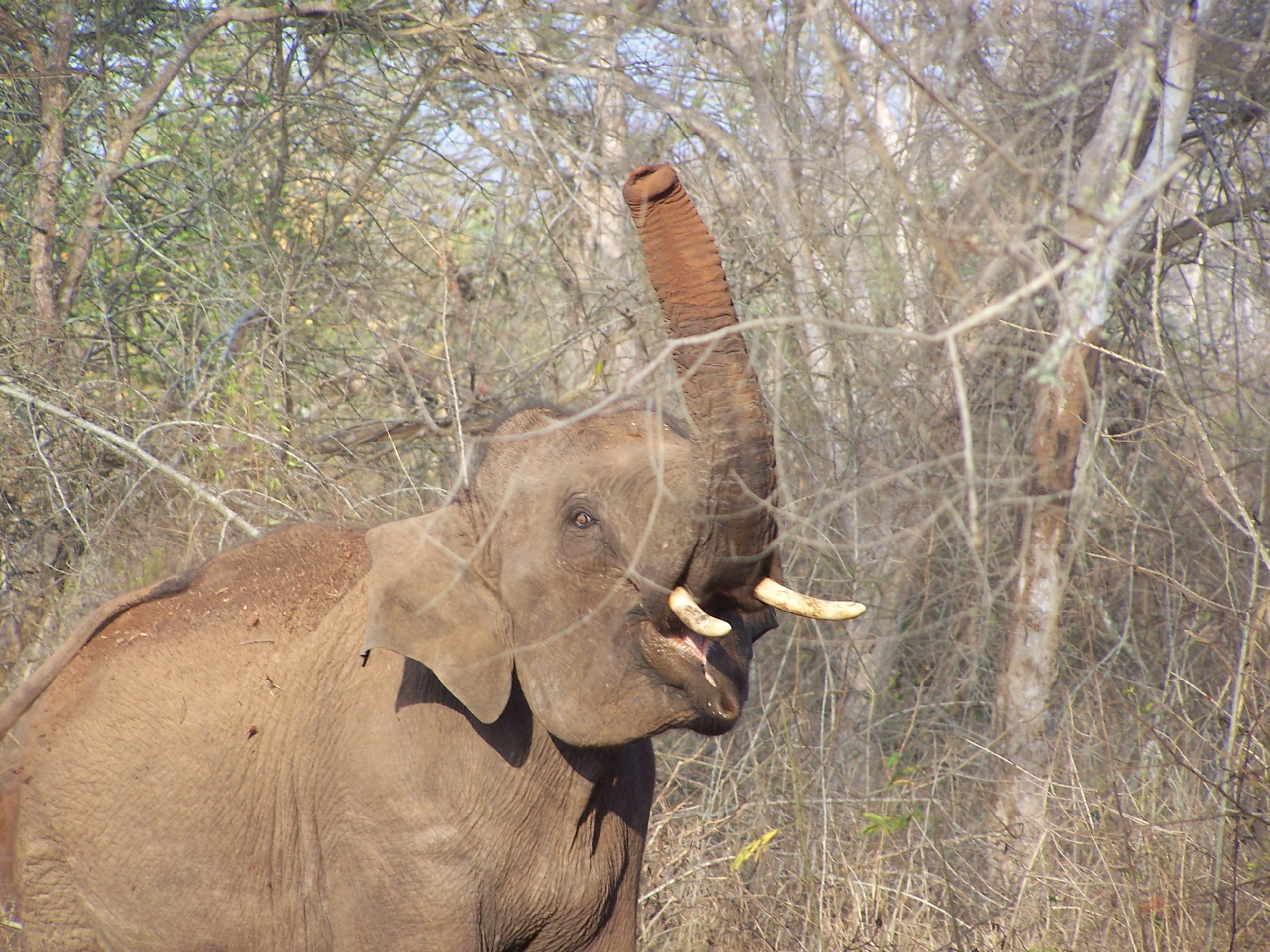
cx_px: 635
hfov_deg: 6.9
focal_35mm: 288
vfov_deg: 5.2
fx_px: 10566
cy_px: 476
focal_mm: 47.7
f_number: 3.6
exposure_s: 1/250
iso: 80
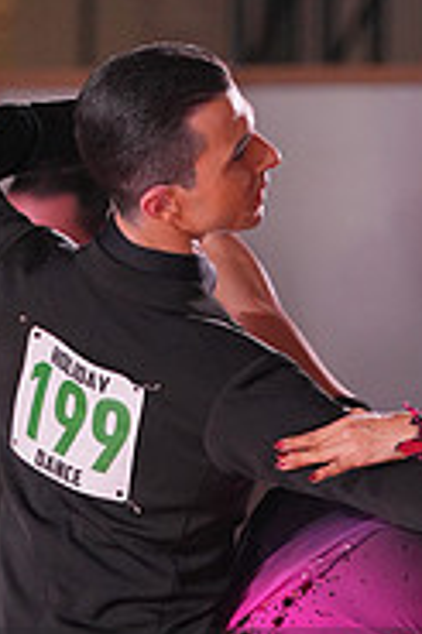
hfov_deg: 2.3
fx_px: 10393
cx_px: 259
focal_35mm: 590
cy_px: 744
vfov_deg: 3.5
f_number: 4
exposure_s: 1/500
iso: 2000
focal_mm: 188
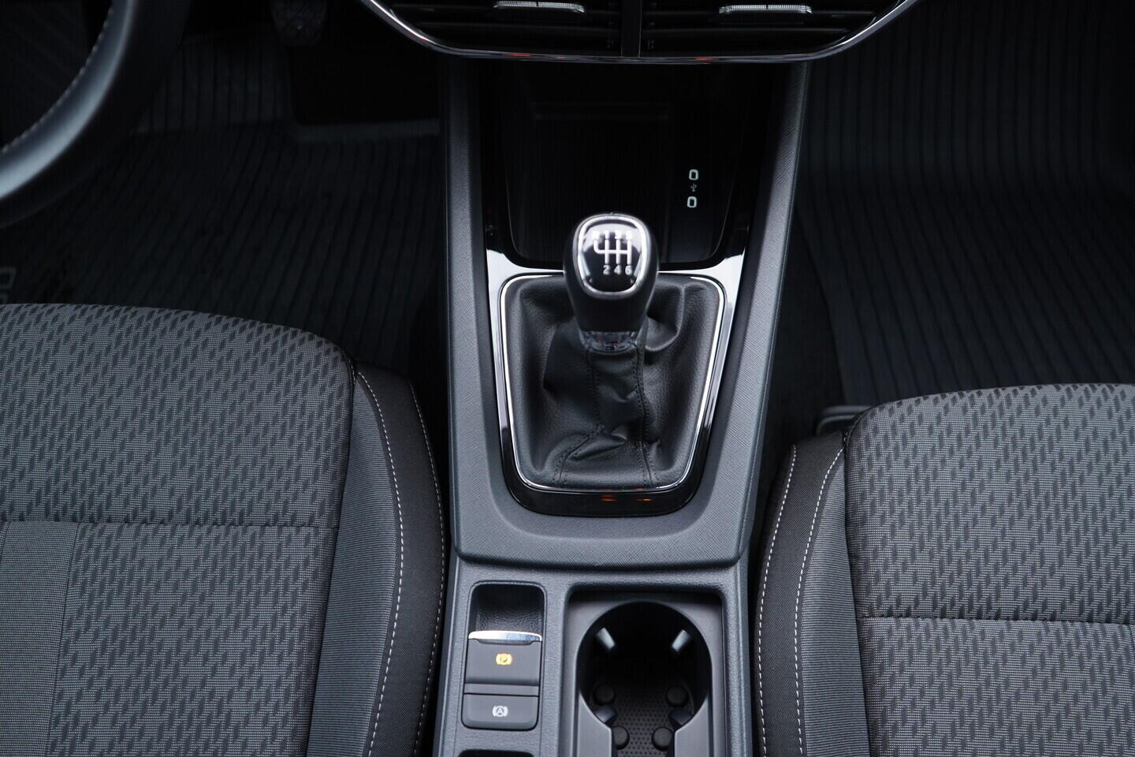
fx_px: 1135
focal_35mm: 36
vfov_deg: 36.9
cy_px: 378
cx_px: 568
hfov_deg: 53.1
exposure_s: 1/40
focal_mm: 24
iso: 400
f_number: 2.8
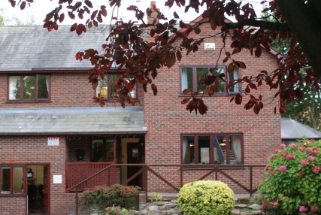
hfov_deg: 36.8
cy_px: 111
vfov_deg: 25.1
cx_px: 145
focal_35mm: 54
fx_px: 482
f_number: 5
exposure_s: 1/60
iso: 200
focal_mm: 30
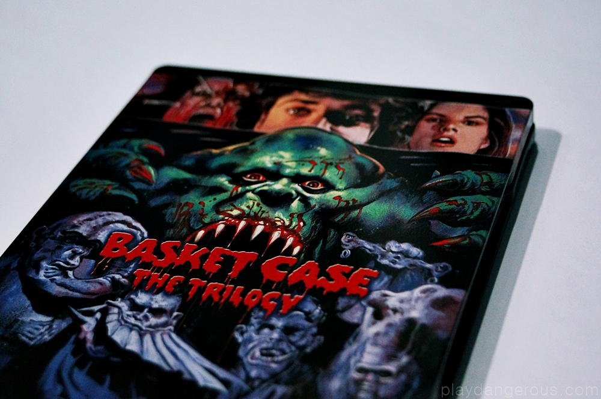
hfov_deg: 29.3
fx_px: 1150
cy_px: 200
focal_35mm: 69
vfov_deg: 19.7
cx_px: 300
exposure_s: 1/50
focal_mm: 46
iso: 3200
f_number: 5
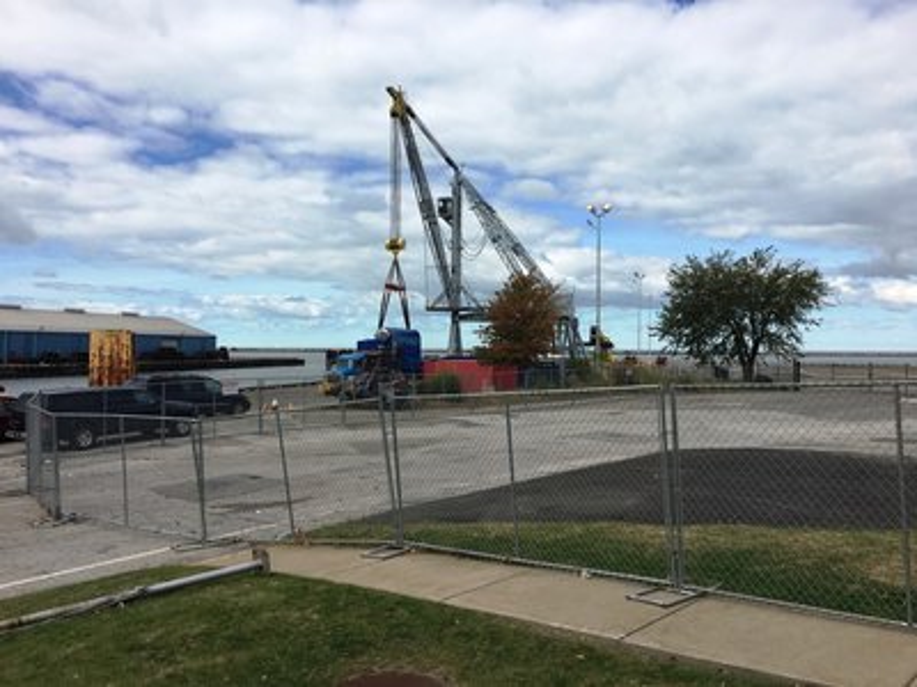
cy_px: 344
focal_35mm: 29
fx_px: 768
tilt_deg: -1.0
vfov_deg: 48.2
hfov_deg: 61.7
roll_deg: -1.1
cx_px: 458
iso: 25
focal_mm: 4.15
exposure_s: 1/1748
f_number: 2.2
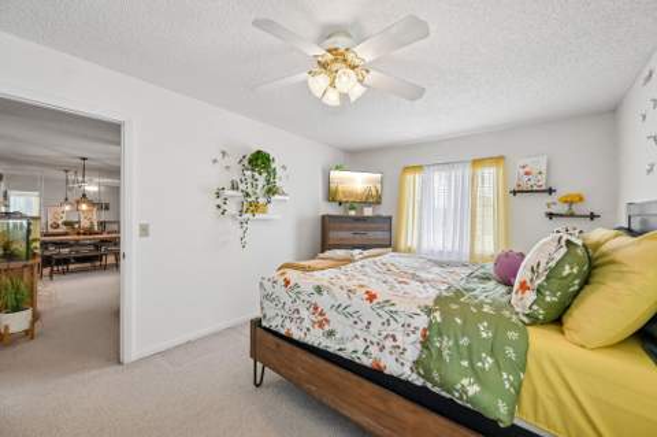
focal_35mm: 14
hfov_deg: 104.3
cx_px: 328
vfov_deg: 81.1
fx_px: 255
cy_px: 218
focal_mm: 14
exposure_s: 1/200
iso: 3200
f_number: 8
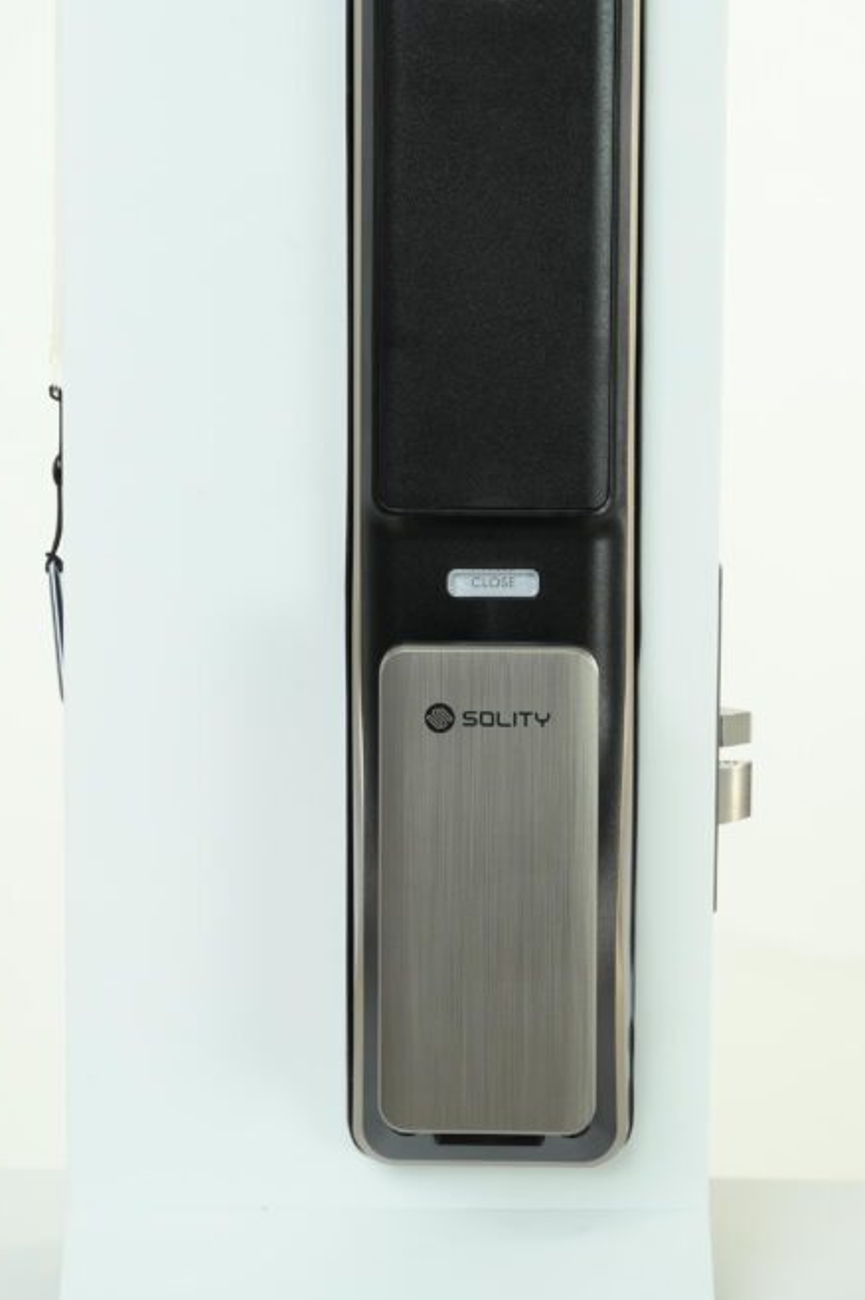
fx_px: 3932
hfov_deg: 12.6
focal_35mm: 109
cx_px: 429
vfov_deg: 18.7
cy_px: 443
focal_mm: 70
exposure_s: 1/160
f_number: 5.6
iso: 100
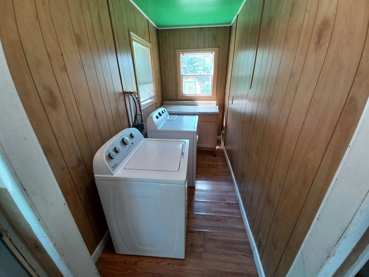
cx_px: 184
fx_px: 139
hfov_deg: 106.2
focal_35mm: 13
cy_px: 138
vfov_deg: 89.9
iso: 125
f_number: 2.2
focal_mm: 1.42
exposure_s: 1/50
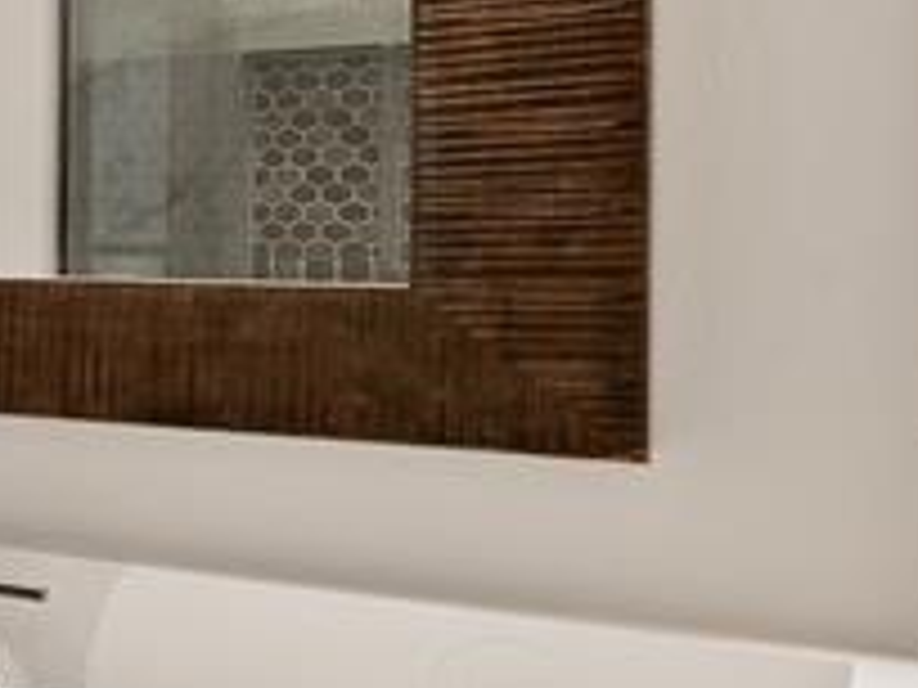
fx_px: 1538
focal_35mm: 58
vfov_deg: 25.2
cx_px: -1318
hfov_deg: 14.9
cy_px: 259
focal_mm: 12
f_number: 9
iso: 640
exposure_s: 1/8
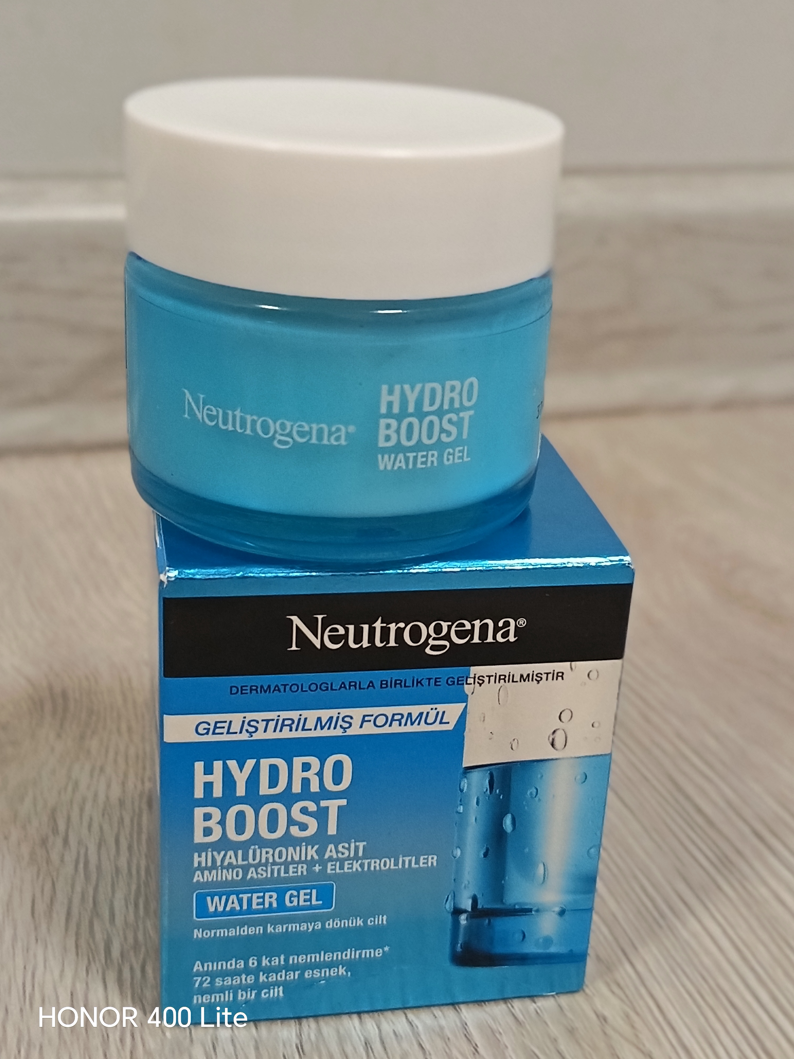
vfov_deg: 39.7
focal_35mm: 48
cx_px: 397
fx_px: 1468
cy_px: 530
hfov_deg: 30.3
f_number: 7.1
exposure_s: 1/33.3
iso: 2351
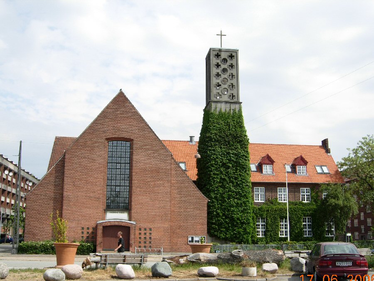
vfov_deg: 39.7
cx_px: 187
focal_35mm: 36
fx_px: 389
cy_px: 140
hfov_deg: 51.4
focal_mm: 7.5
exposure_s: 1/304
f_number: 5.4
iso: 50
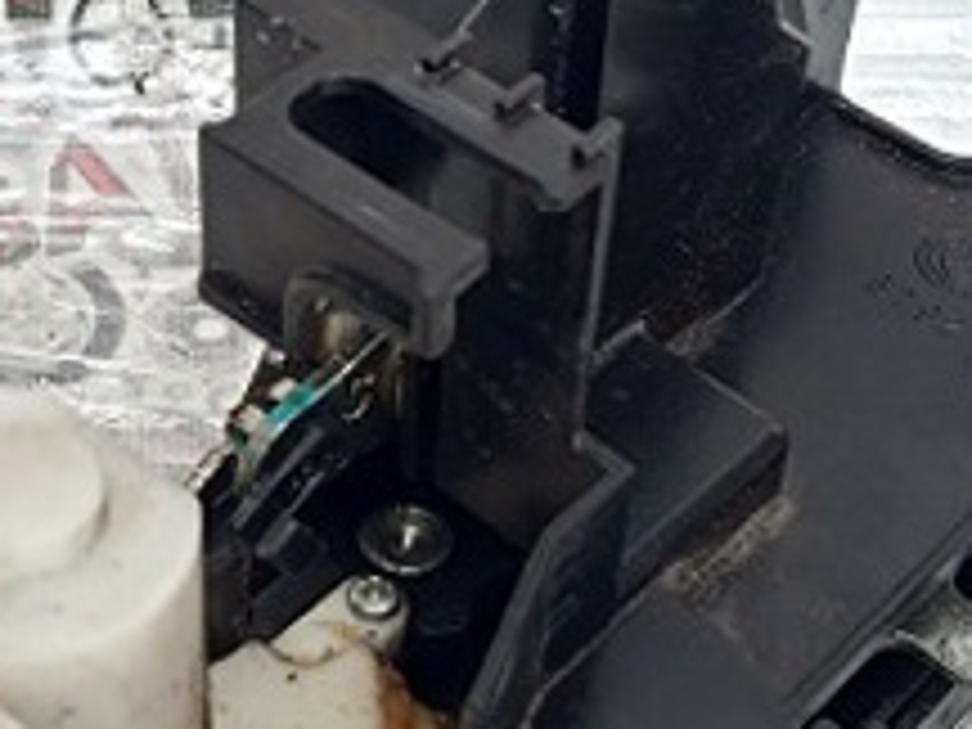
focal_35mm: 83
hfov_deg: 23.5
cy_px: 263
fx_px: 2331
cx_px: 369
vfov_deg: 17.7
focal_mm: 3.43
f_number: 2.2
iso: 100
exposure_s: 1/395
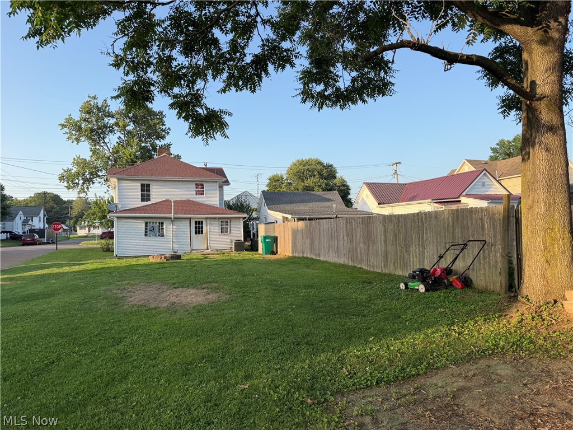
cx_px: 286
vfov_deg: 56.8
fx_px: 397
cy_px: 215
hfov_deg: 71.6
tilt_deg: +1.8
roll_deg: +0.9
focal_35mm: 24
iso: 100
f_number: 1.78
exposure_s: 1/1018
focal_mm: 6.76
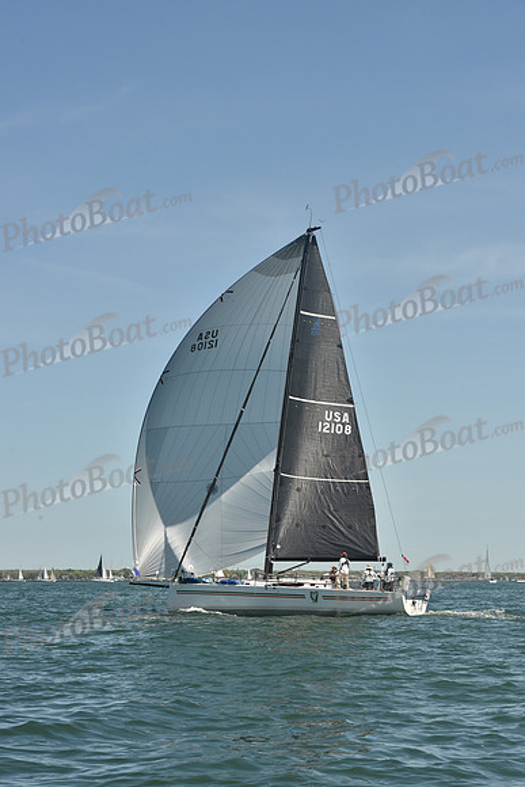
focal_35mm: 90
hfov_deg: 15.2
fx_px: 1967
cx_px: 262
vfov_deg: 22.6
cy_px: 394
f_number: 10
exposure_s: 1/640
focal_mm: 90
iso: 250
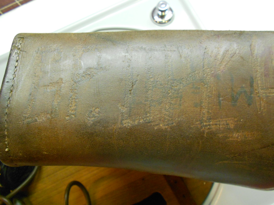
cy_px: 102
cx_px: 137
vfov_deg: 48.2
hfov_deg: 61.7
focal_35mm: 29
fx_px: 230
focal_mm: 5.1
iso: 400
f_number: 3.4
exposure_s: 1/20
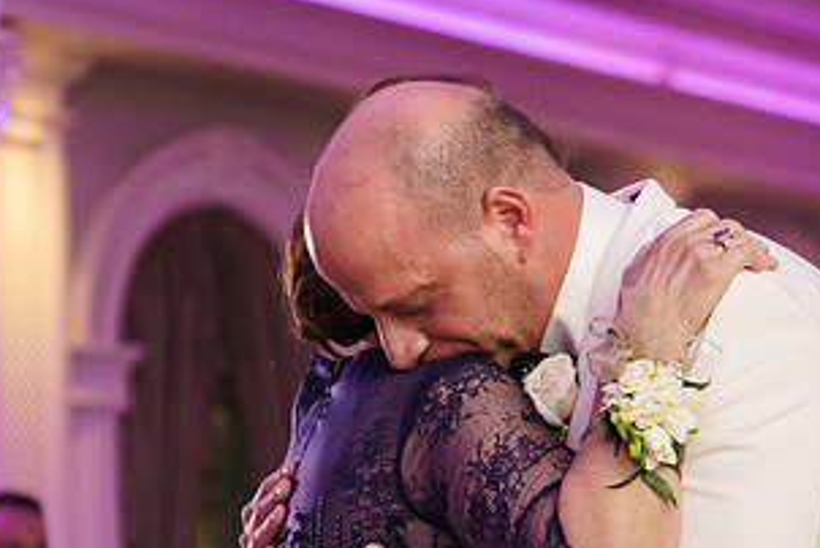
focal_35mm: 203
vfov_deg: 6.8
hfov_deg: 10.1
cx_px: 679
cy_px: 420
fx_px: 4628
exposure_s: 1/200
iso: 1600
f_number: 2.8
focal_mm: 70
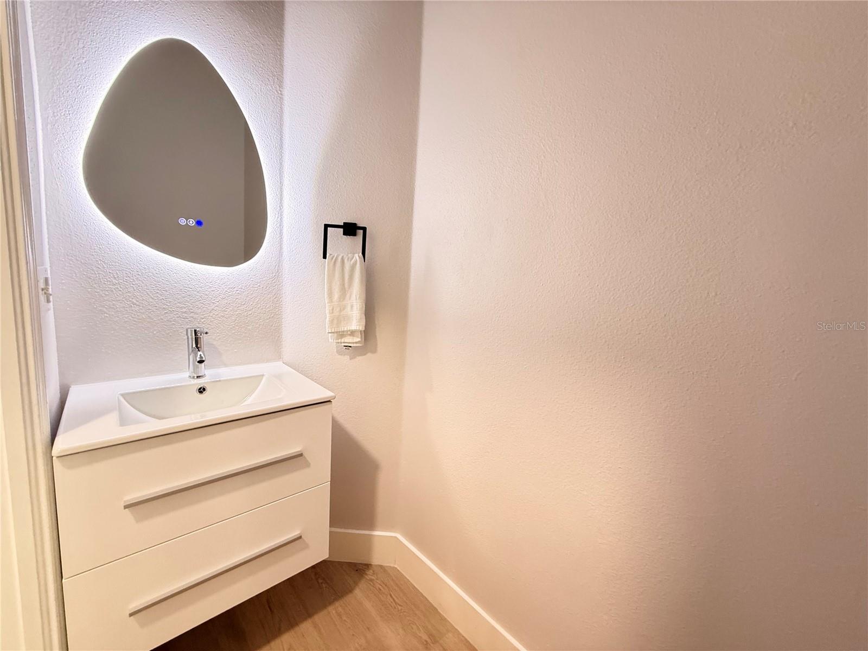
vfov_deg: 85.7
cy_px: 326
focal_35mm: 14
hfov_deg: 102.1
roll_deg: -3.0
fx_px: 351
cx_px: 434
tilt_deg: -5.7
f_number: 2.2
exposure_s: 1/60
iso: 320
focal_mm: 2.22
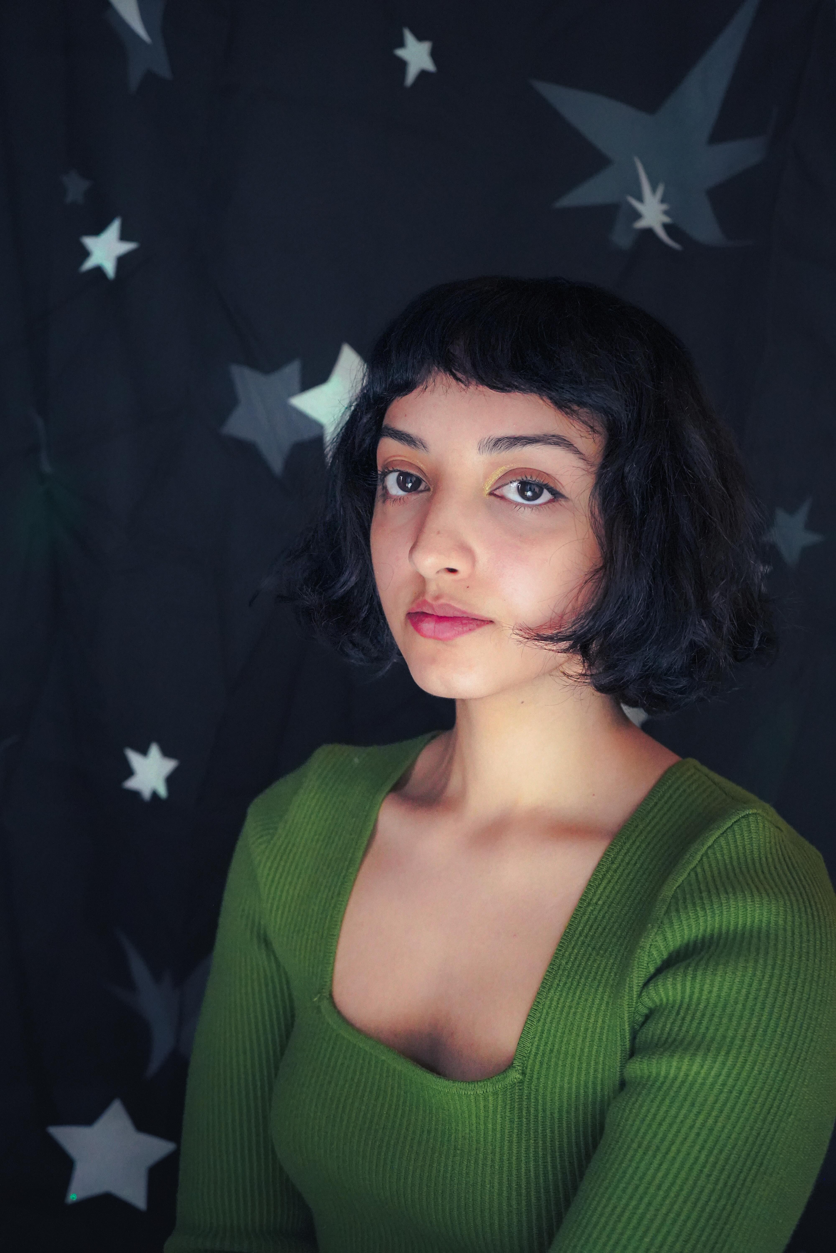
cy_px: 626
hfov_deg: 35.1
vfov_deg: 50.7
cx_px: 418
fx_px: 1324
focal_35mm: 38
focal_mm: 38
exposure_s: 1/25
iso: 12800
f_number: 4
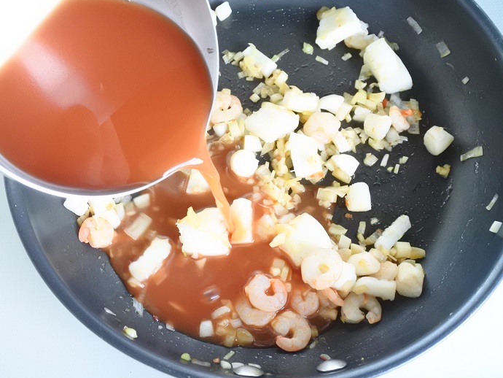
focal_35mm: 39
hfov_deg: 47.8
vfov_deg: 36.8
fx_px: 567
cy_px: 192
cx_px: 233
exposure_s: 1/30
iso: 3600
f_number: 4.5
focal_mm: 13.1
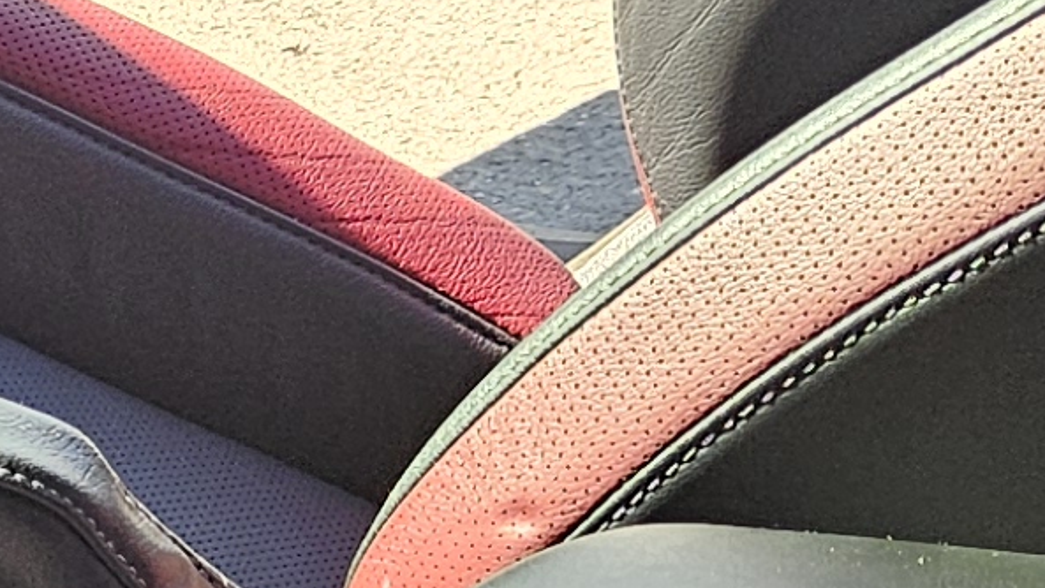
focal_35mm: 169
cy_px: 1162
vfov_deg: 7.0
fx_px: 4684
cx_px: -1558
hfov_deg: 10.7
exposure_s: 1/180
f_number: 1.8
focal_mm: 5.4
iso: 64
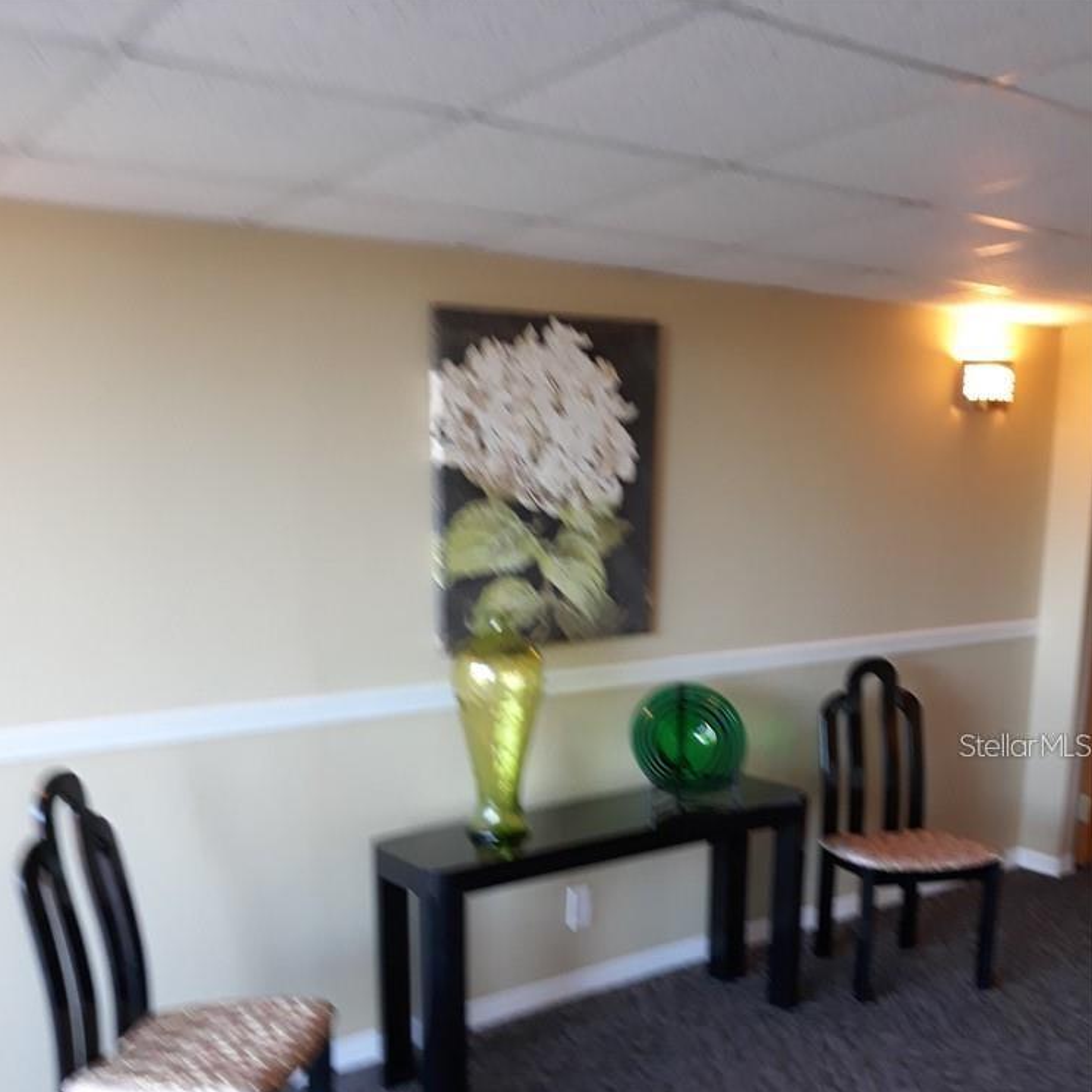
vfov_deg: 47.5
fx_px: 1213
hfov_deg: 48.4
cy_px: 745
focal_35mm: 34
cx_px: 535
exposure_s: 1/40
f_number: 1.7
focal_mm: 3.7
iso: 125
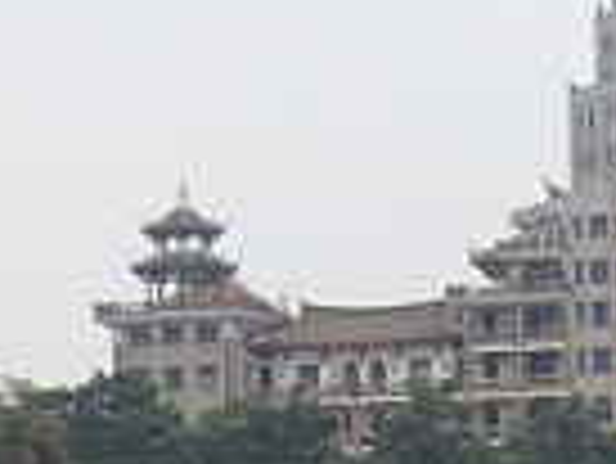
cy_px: 644
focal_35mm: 212
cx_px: 623
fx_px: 3776
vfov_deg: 6.9
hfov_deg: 9.3
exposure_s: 1/160
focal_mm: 9.8
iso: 100
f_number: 4.2
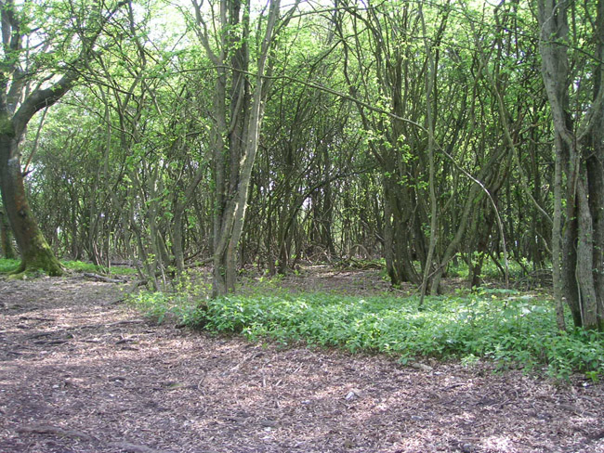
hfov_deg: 49.0
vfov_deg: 37.7
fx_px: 663
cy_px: 226
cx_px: 302
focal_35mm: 38
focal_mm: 6
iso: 50
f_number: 2.8
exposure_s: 1/45
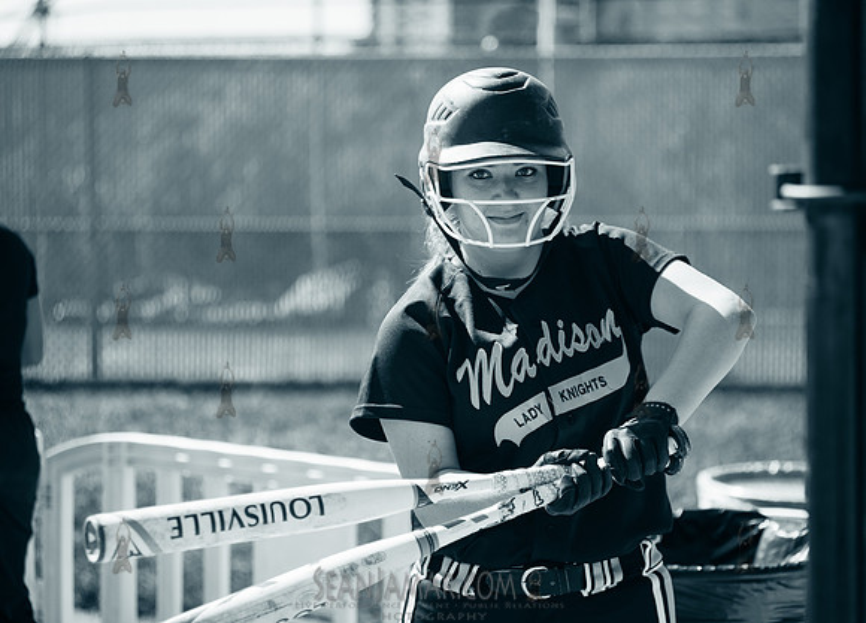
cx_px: 467
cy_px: 312
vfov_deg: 17.1
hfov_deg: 23.6
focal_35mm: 84
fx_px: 2074
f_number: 2.8
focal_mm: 80
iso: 200
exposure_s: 1/2000
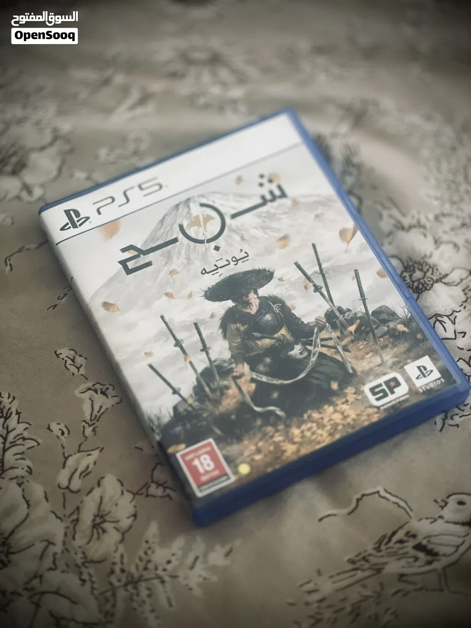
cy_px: 314
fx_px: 1397
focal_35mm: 77
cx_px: 236
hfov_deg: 19.1
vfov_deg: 25.3
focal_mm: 9
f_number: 2.8
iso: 200
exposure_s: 1/40
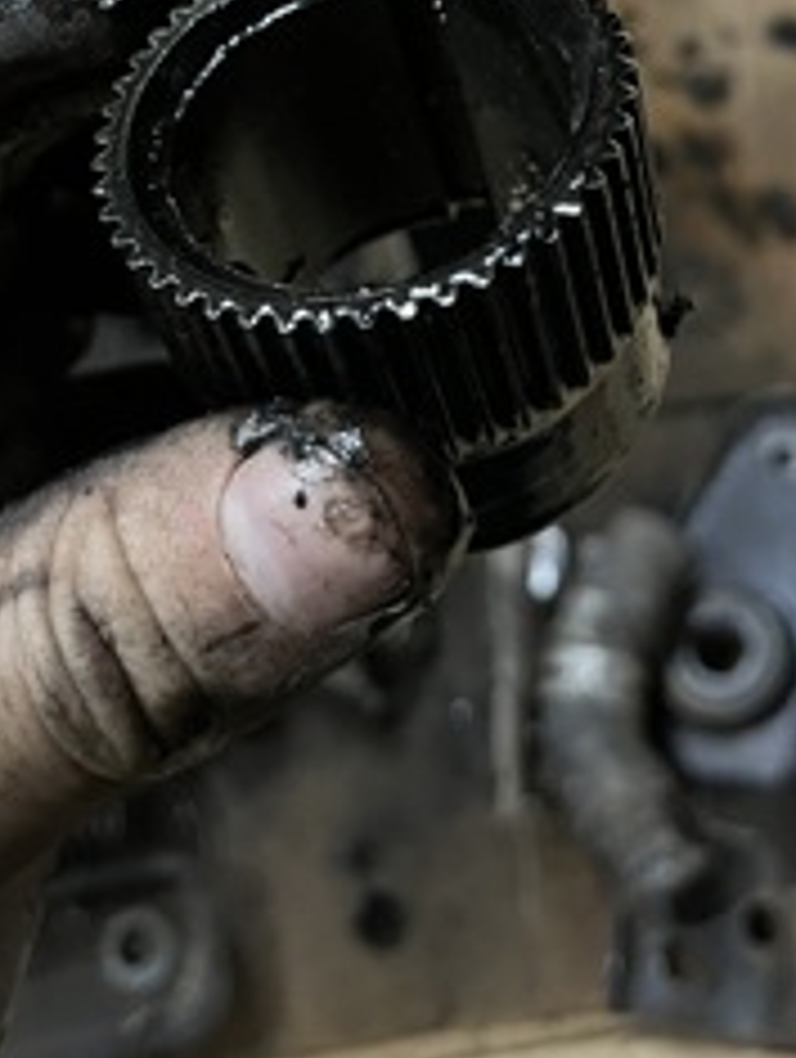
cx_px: 324
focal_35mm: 53
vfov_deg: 33.3
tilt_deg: -68.3
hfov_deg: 27.5
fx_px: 1621
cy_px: 14
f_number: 1.6
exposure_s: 1/25
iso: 800
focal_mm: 5.1
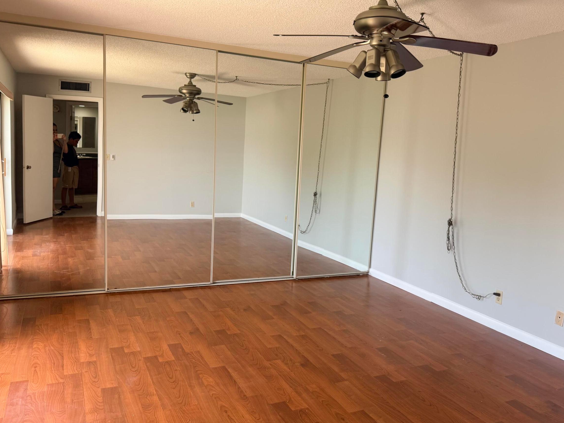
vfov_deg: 46.7
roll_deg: -2.9
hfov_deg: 59.9
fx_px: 489
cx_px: 307
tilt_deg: -9.5
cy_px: 233
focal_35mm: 30
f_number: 1.78
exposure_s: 1/121
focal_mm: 6.76
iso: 100
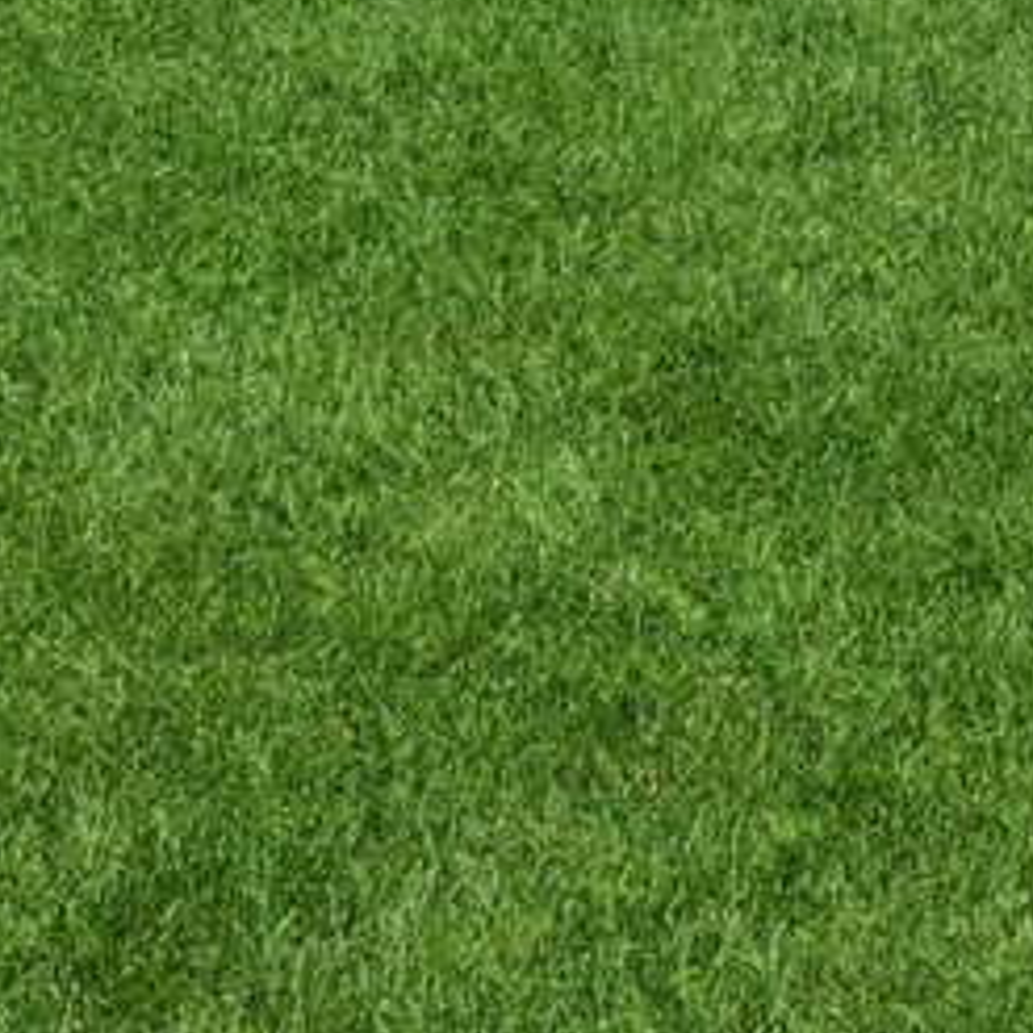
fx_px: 3207
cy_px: -853
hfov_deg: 15.6
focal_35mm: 95
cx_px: 1876
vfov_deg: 15.6
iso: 400
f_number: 11
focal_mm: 17
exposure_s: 1/250
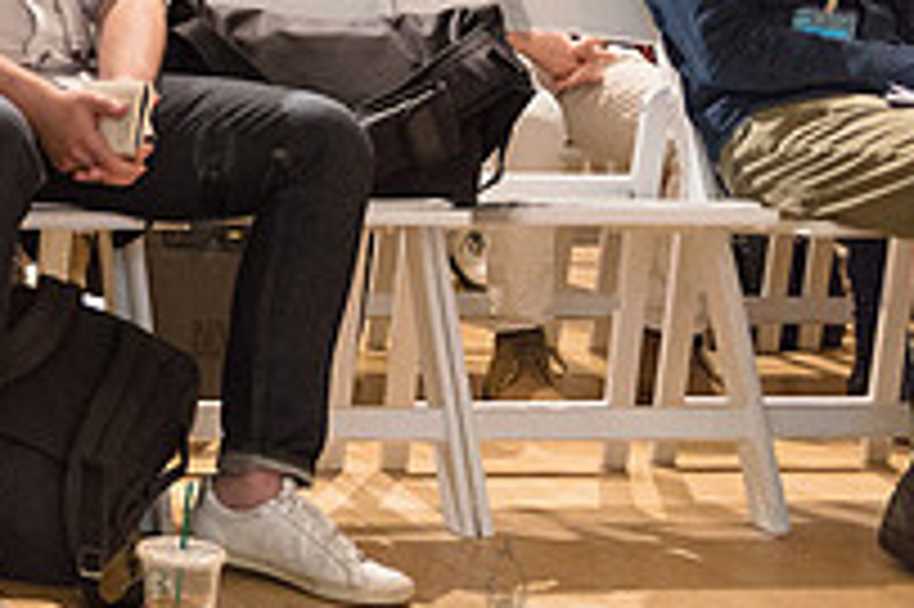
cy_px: -38
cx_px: -369
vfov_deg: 13.1
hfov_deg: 18.1
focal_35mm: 103
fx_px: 2613
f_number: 2.8
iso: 4000
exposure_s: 1/200
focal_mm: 36
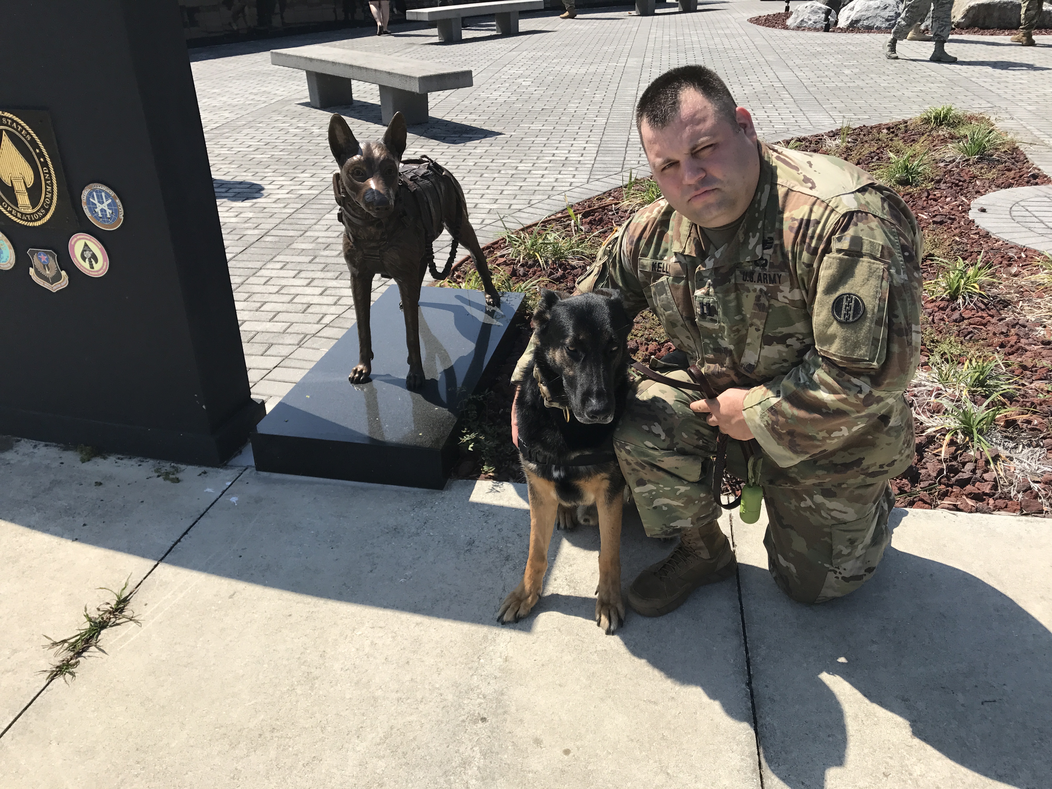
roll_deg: +1.9
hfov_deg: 63.4
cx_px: 526
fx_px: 851
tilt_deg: -27.7
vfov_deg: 49.7
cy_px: 394
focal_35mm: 28
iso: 20
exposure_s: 1/2128
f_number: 1.8
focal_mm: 3.99
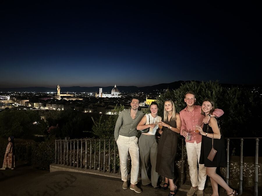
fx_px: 182
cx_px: 131
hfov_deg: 71.6
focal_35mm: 24
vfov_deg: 56.8
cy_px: 98
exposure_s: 1/20
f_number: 1.78
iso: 1600
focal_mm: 6.86
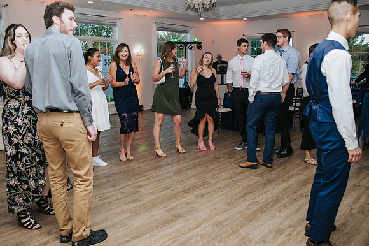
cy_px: 123
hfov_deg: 54.5
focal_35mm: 35
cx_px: 184
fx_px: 359
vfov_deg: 37.8
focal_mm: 35
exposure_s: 1/200
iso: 800
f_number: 3.2
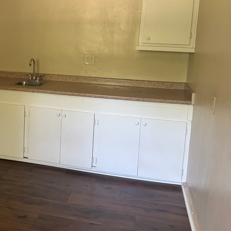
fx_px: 310
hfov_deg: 40.1
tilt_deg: -8.5
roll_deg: -1.8
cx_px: 65
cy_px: 80
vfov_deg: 40.5
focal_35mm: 41
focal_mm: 6.76
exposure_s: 1/60
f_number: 1.78
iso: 400
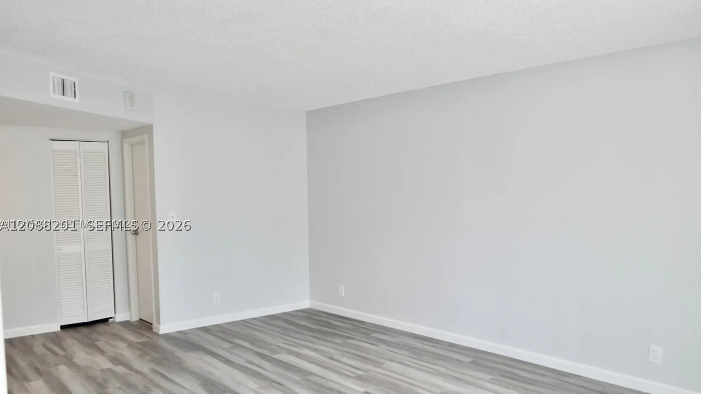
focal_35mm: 29
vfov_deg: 40.1
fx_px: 539
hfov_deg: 66.1
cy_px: 225
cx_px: 356
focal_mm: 18
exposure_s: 1/80
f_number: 4.5
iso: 400
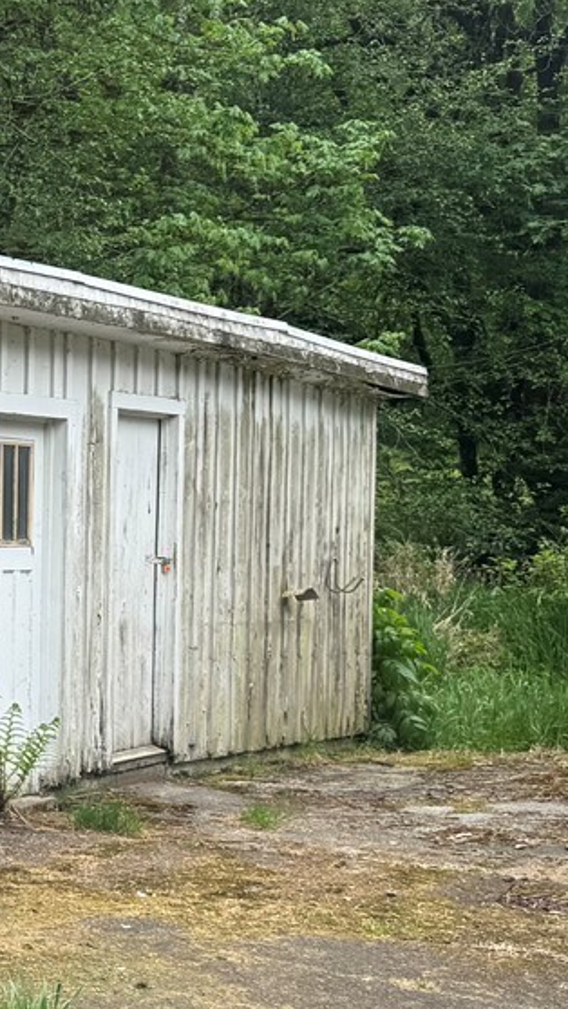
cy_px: 615
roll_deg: +0.1
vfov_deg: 28.1
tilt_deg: -1.8
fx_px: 2008
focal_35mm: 75
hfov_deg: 14.4
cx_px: -427
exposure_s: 1/1366
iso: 80
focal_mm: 6.76
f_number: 1.78
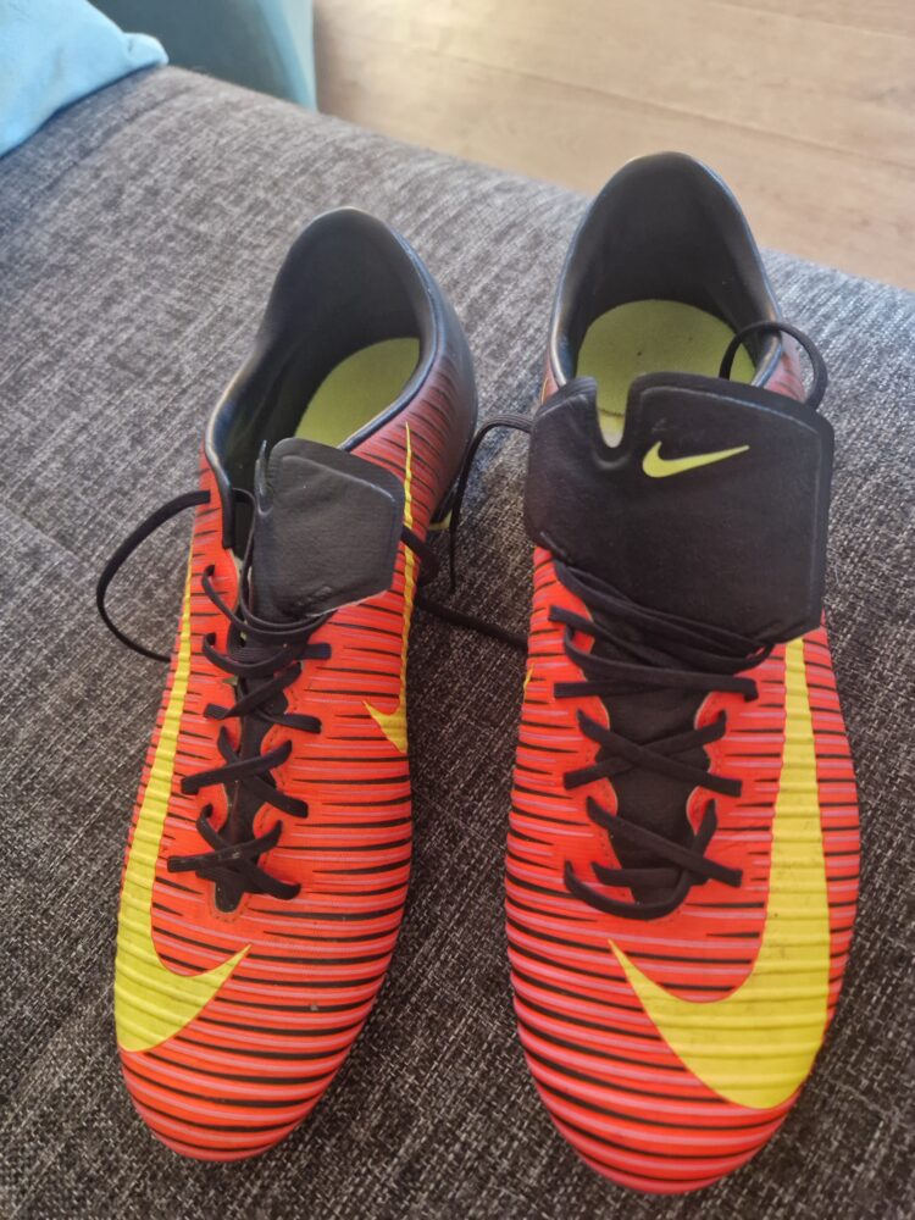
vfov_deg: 73.9
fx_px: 811
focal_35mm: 23
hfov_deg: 58.9
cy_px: 610
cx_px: 458
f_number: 1.8
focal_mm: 5.4
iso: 500
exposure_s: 1/100
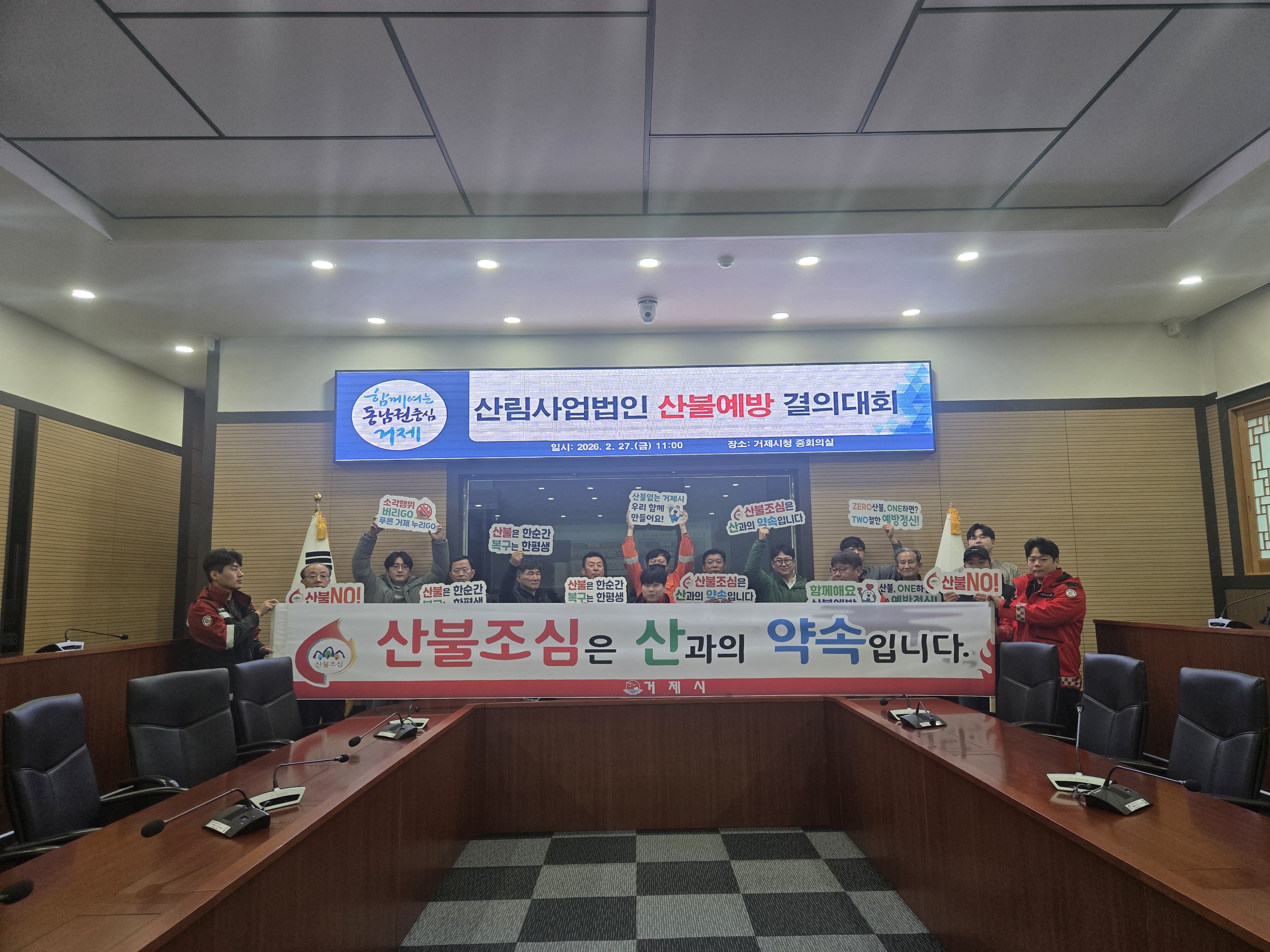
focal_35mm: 23
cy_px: 476
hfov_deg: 73.9
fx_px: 844
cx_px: 635
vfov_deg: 58.9
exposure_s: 1/120
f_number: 1.8
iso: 125
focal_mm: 5.4
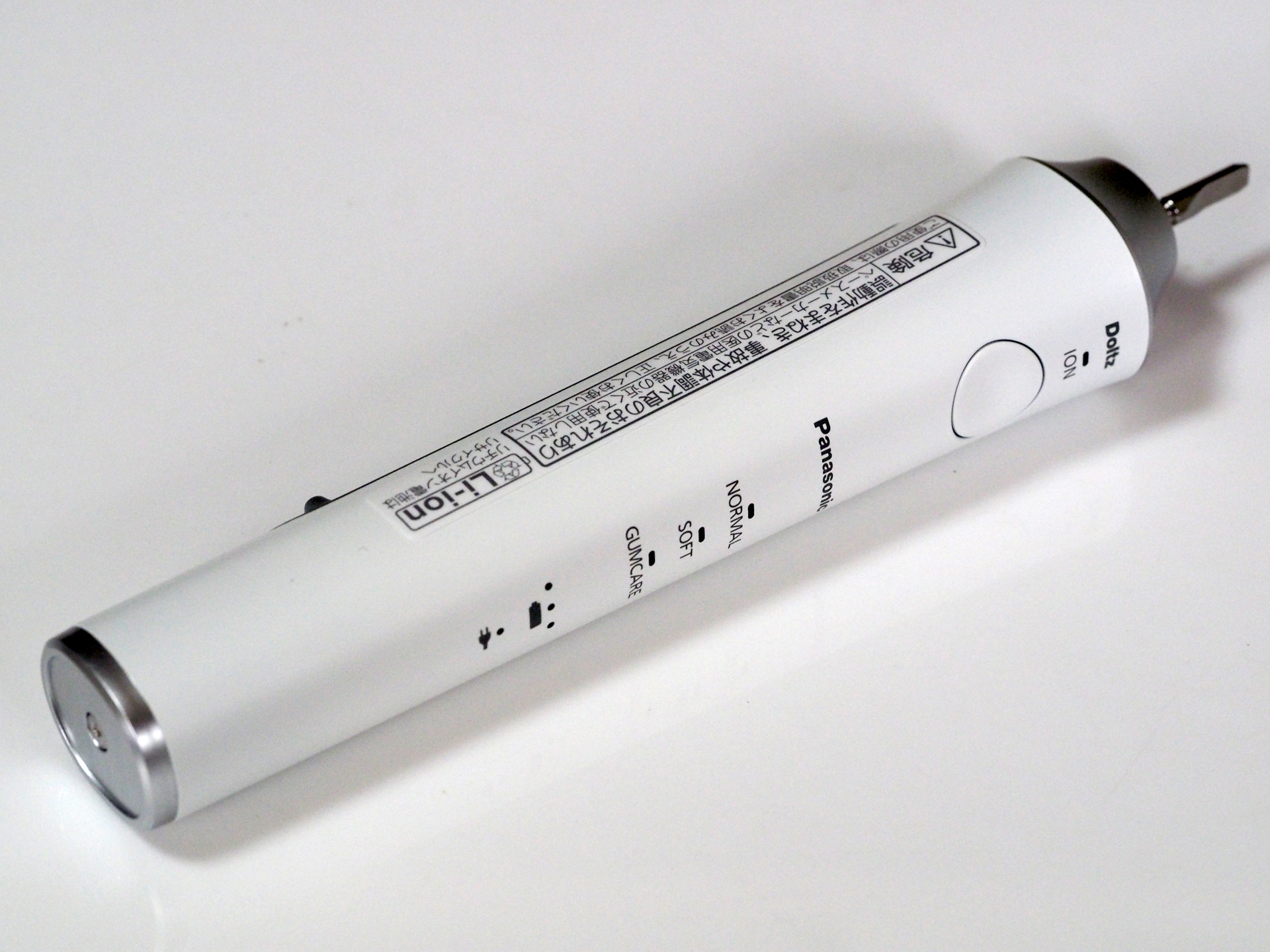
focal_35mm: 120
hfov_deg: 16.4
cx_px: 635
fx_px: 4403
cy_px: 476
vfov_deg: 12.3
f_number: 5.6
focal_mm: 60
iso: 1250
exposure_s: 1/125
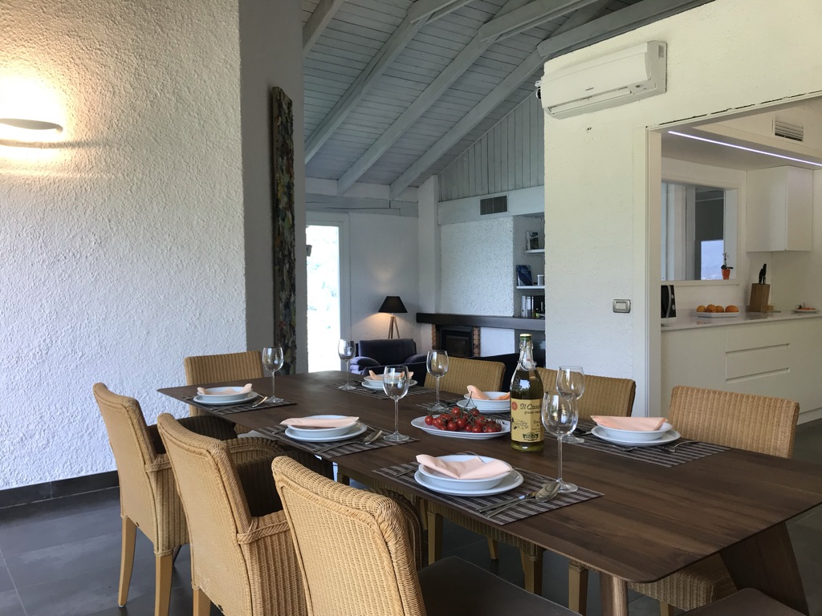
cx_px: 411
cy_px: 308
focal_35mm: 28
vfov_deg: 49.7
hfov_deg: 63.4
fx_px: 665
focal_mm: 3.99
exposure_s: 1/100
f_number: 1.8
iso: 25
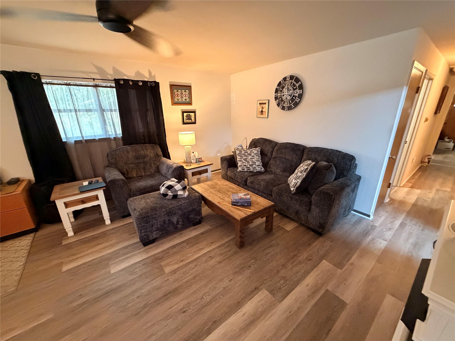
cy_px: 170
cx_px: 228
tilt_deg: -18.5
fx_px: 184
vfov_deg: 85.7
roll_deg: +0.7
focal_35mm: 14
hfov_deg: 102.1
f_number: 2.2
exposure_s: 1/60
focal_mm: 2.22
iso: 1000
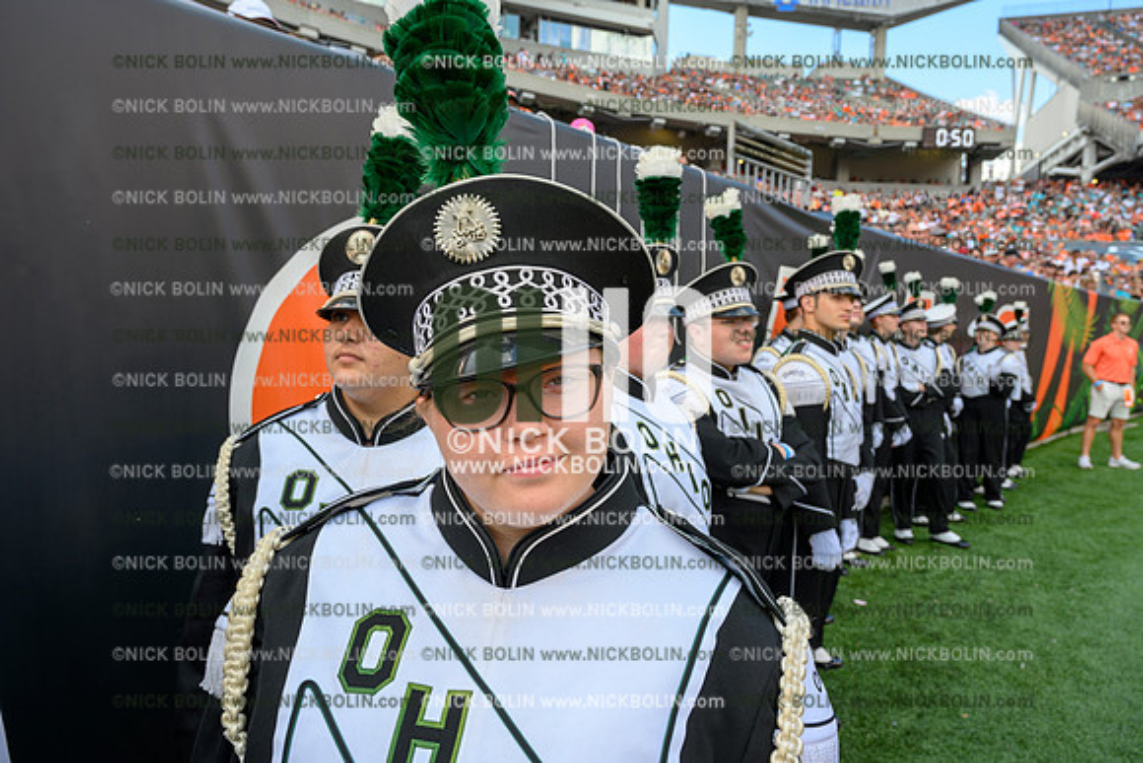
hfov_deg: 73.7
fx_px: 762
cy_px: 382
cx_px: 572
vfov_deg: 53.2
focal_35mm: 24
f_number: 7.1
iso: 80
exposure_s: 1/60
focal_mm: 24
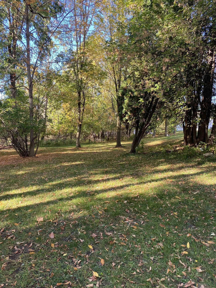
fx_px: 216
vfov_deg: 67.3
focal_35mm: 26
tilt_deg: -2.4
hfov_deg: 53.1
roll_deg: +1.3
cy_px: 144
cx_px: 108
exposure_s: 1/122
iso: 32
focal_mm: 4.25
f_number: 1.8
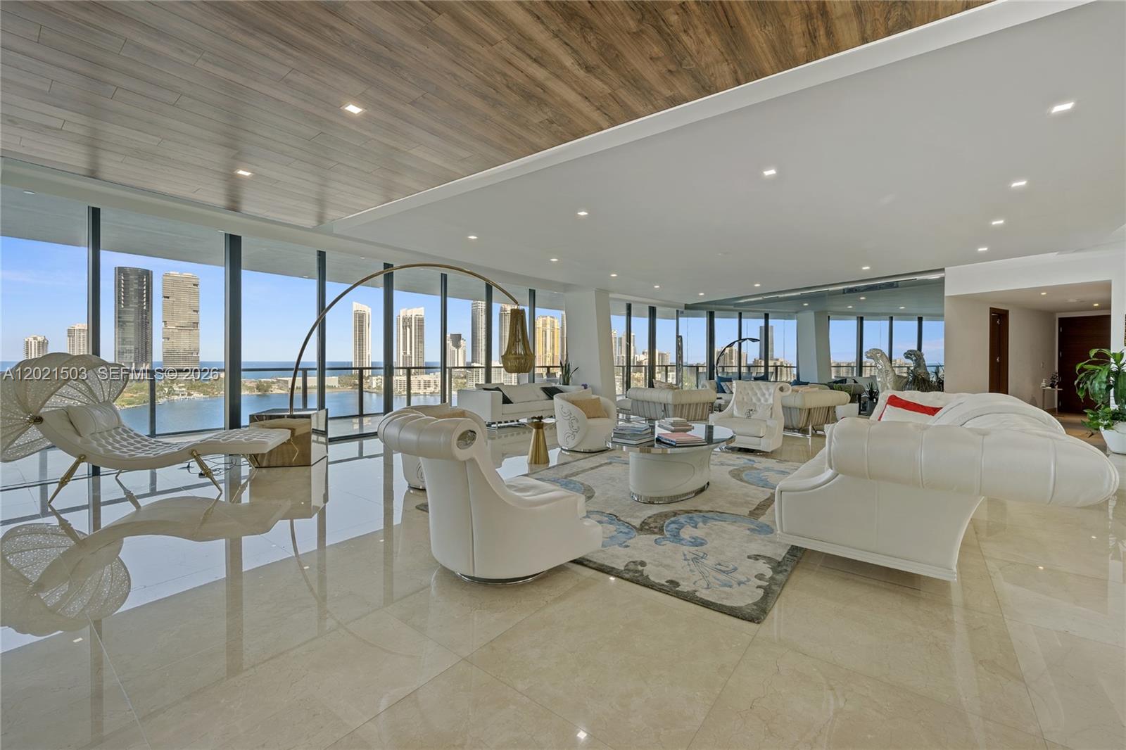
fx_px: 438
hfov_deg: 104.3
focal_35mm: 14
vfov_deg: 81.2
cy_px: 375
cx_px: 563
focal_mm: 14
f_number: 8
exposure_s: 1/4
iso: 160
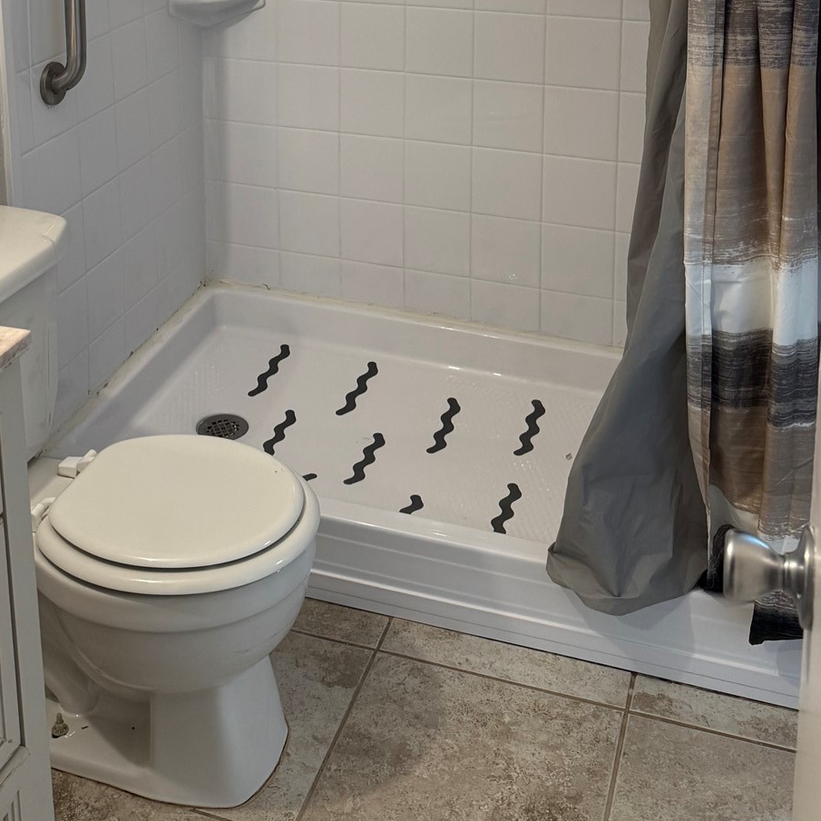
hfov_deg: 35.0
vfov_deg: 32.2
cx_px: 278
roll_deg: +1.8
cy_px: -25
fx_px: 1288
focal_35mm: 48
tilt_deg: -10.6
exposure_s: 1/60
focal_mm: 6.76
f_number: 1.78
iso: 160
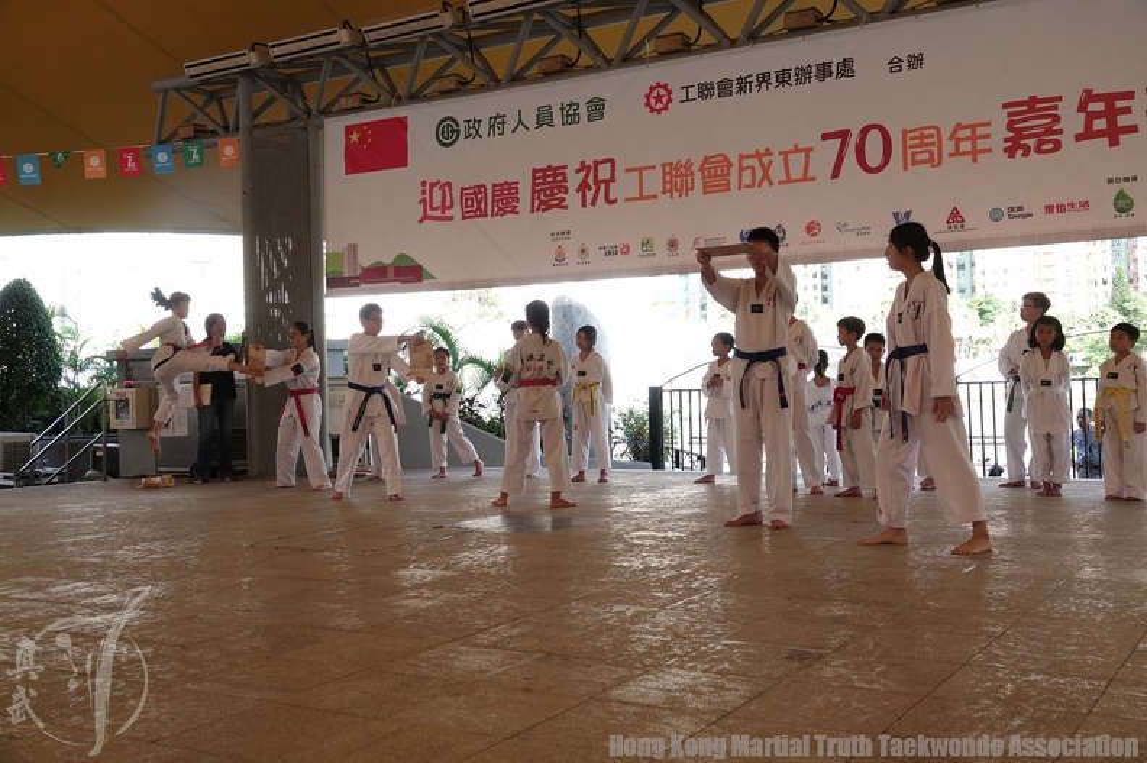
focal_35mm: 37
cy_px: 382
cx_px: 574
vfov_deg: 35.9
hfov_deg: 51.9
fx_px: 1178
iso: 400
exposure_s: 1/400
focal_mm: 13.7
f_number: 3.2
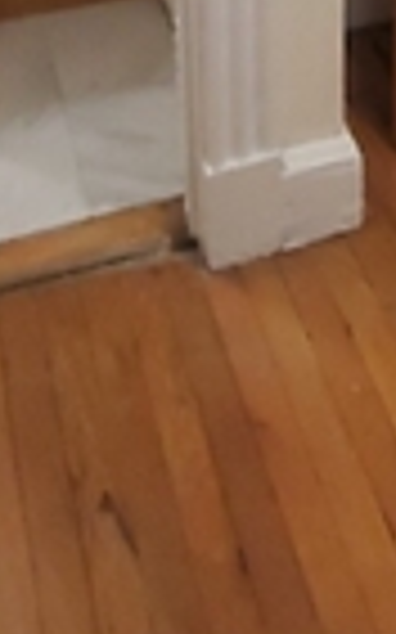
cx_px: 400
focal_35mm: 75
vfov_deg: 21.5
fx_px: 1296
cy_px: -396
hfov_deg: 17.0
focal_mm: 1.8
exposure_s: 1/39
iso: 500
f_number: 2.2
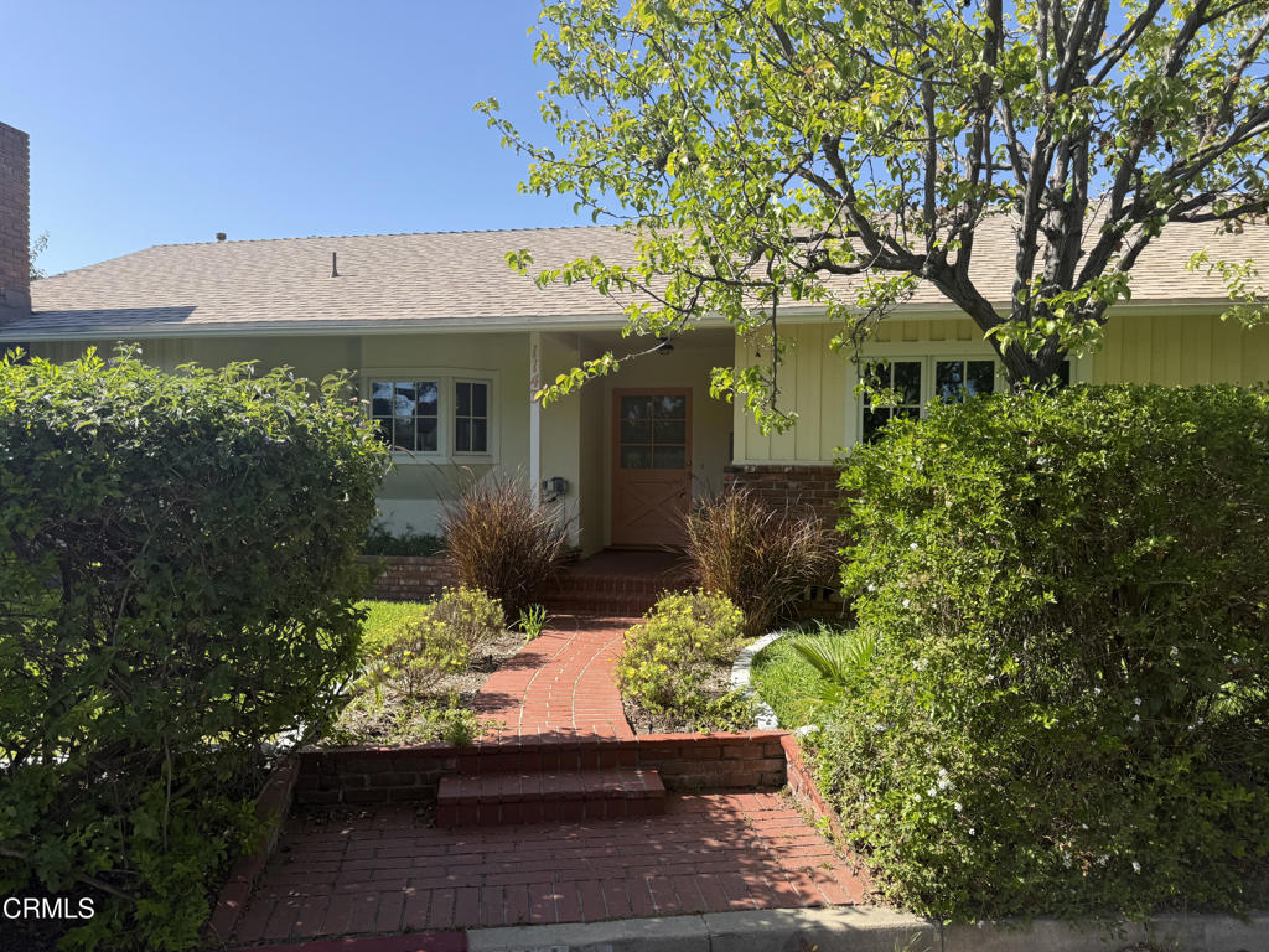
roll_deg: +0.0
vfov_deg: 56.8
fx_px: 880
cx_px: 634
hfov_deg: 71.6
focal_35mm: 24
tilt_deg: +0.3
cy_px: 476
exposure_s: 1/2110
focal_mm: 6.76
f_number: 1.78
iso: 80
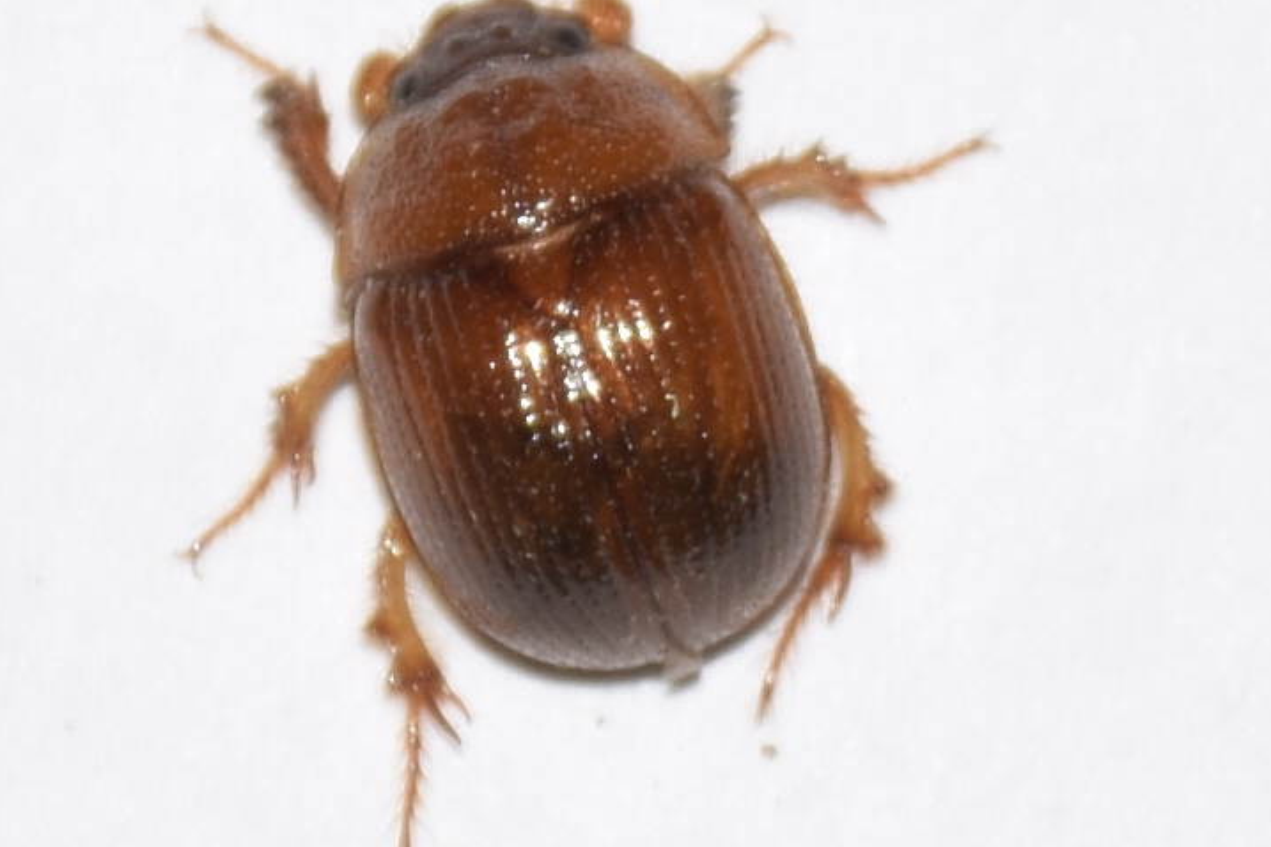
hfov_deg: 7.3
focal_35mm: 281
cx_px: 603
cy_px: 369
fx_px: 9920
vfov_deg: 4.9
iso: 100
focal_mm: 140
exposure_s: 1/160
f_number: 11
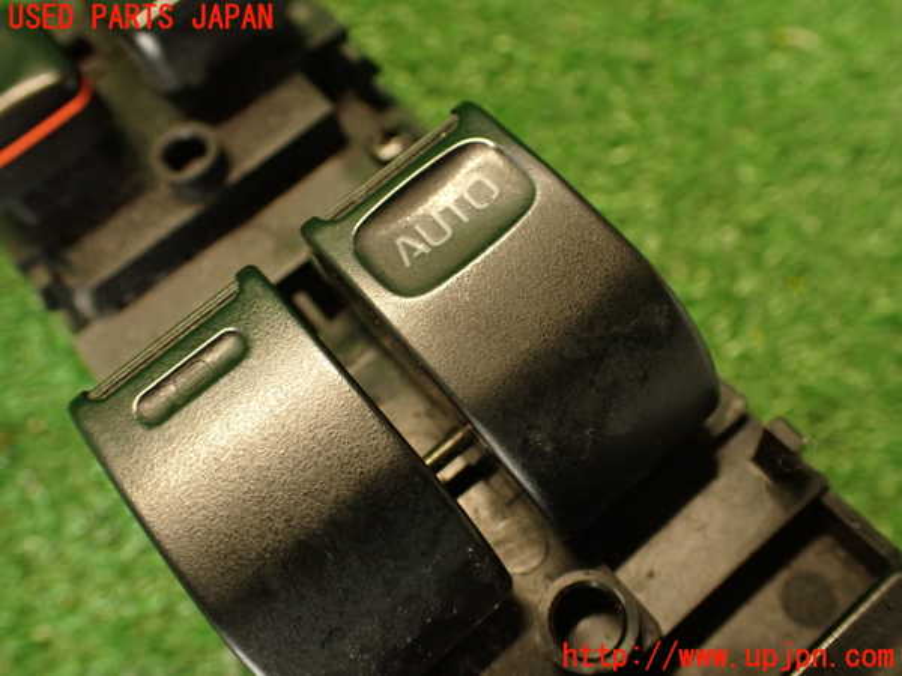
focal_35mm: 32
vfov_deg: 44.2
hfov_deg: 56.8
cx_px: 451
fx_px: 834
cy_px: 338
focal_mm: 5.79
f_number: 2.4
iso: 400
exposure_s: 1/30
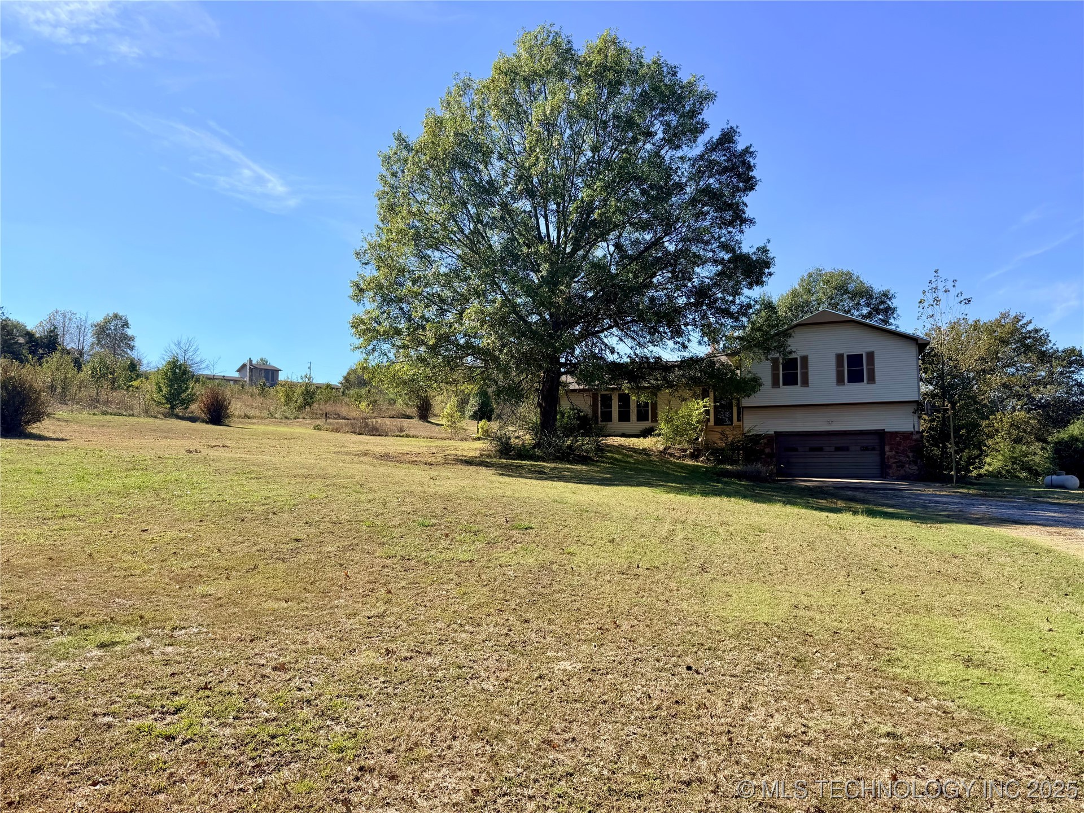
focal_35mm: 24
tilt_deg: +4.8
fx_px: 752
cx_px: 542
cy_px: 406
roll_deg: +0.1
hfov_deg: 71.6
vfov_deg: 56.8
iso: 80
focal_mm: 6.76
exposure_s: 1/3425
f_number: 1.78
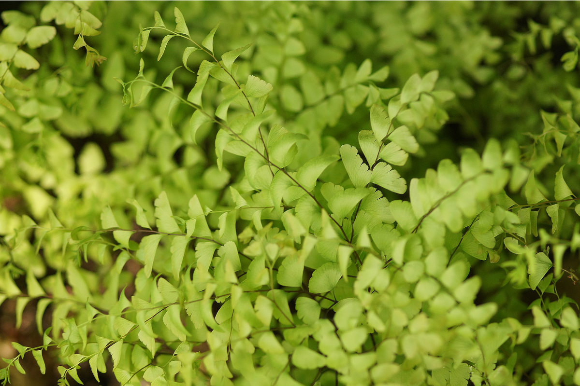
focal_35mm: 150
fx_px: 2416
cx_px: 290
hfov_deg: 13.7
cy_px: 193
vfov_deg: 9.1
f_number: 2.8
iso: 125
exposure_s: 1/160
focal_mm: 100
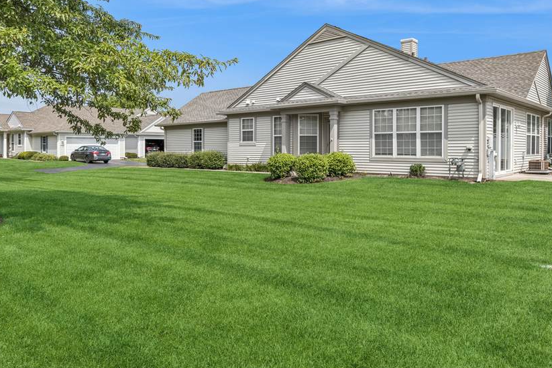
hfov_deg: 65.4
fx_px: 429
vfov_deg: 46.3
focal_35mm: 28
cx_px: 292
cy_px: 170
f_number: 8
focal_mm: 18
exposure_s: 1/500
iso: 200
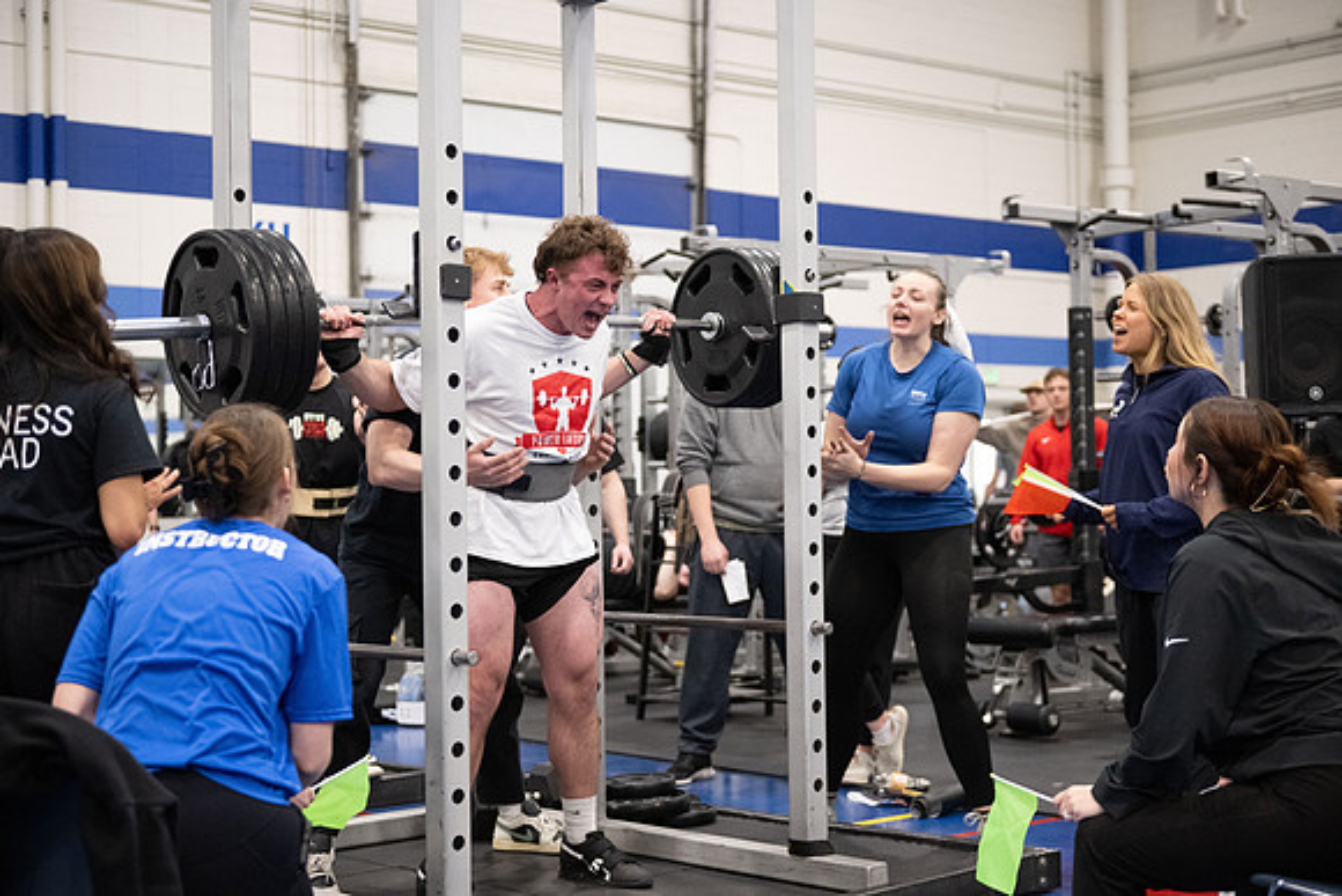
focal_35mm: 56
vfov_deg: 24.2
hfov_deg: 35.6
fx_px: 2088
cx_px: 671
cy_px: 448
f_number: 2.8
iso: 6400
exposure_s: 1/200
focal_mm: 56
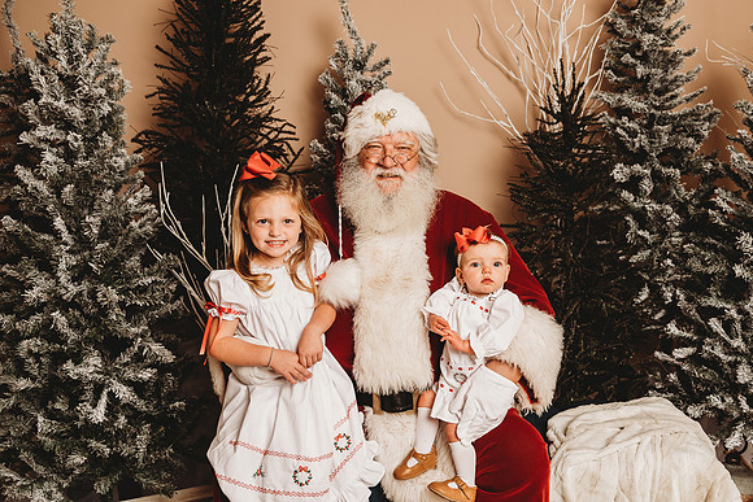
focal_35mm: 33
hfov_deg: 56.5
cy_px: 230
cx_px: 414
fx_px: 699
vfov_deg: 39.5
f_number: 4
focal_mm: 30
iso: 100
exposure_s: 1/160
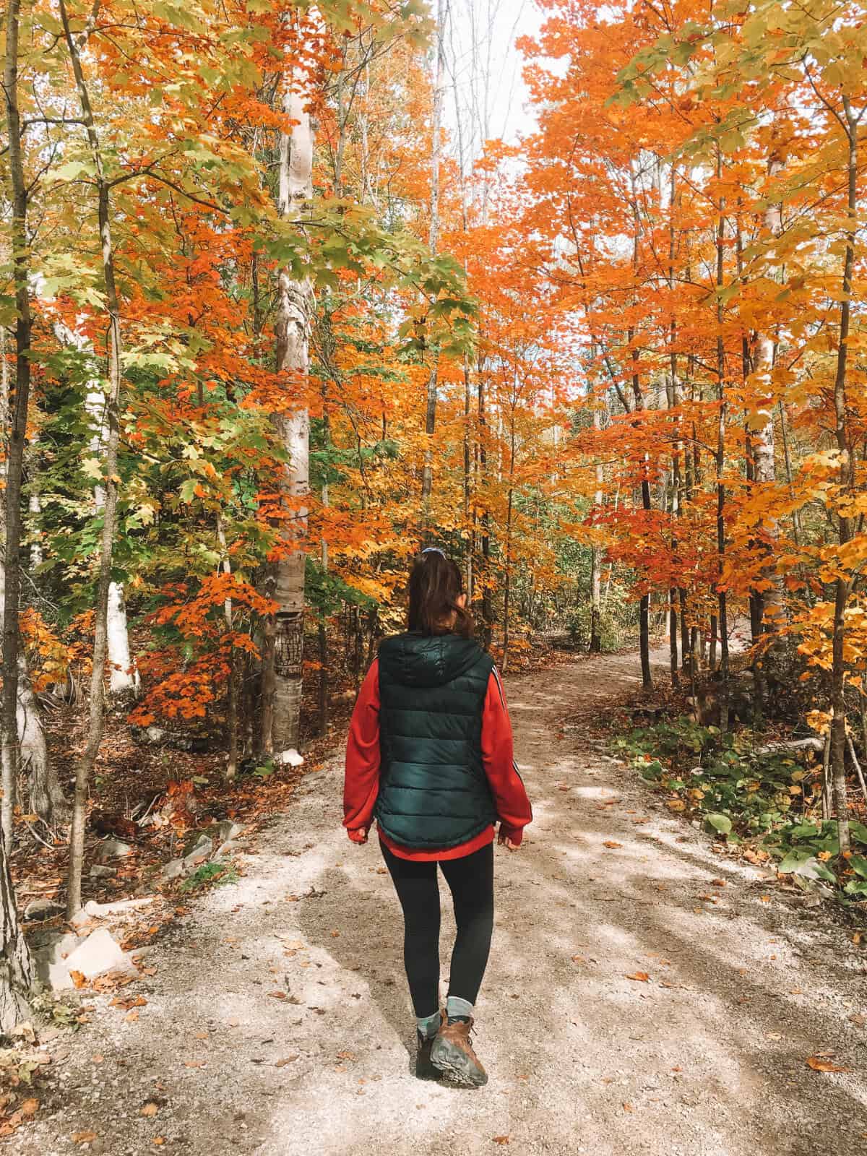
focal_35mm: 29
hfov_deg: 48.2
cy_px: 578
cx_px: 434
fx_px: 968
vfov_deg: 61.7
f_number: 2.2
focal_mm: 4.2
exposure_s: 1/290
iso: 25
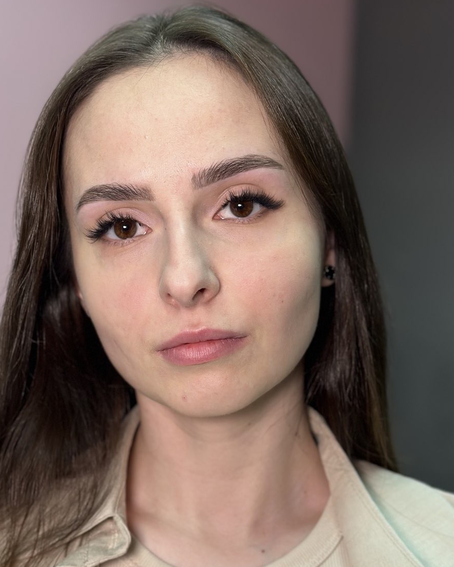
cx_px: 164
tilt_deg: -2.7
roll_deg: -1.9
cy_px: 292
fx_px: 1142
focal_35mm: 68
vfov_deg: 27.9
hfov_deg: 22.4
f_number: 1.78
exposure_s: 1/100
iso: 80
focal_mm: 6.86
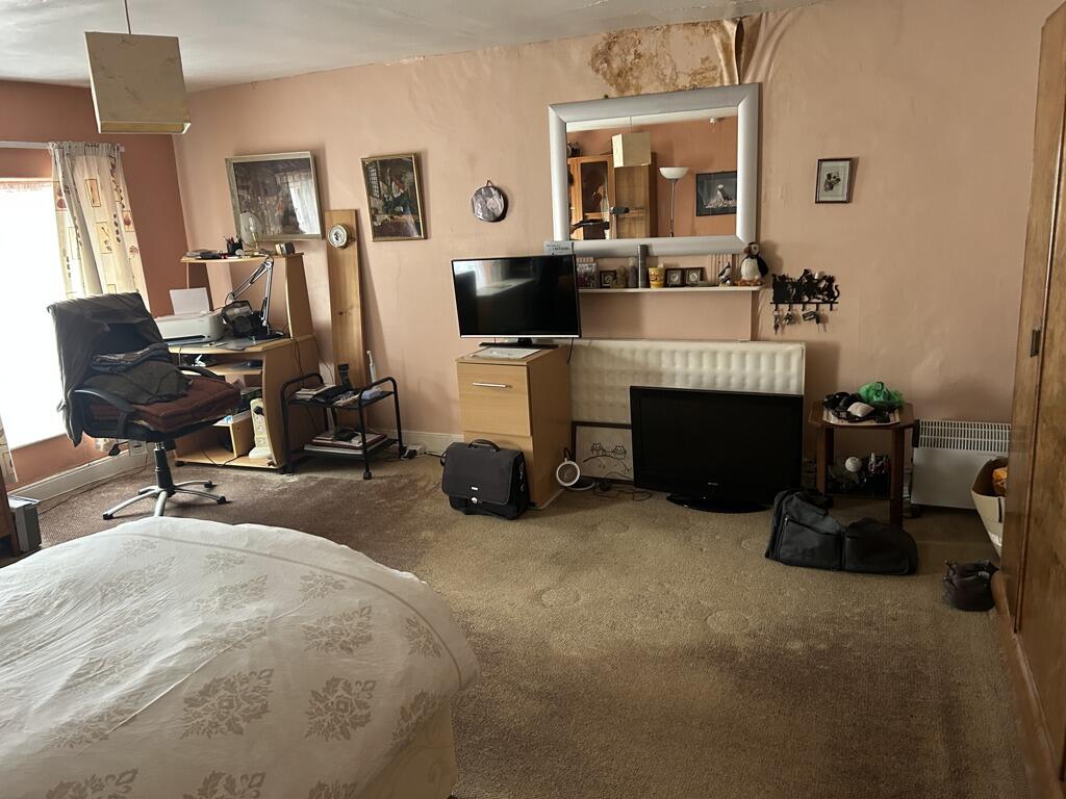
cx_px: 533
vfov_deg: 53.1
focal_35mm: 26
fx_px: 801
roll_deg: +2.4
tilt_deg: -13.0
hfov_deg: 67.3
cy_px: 400
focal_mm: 5.7
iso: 320
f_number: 1.5
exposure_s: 1/60
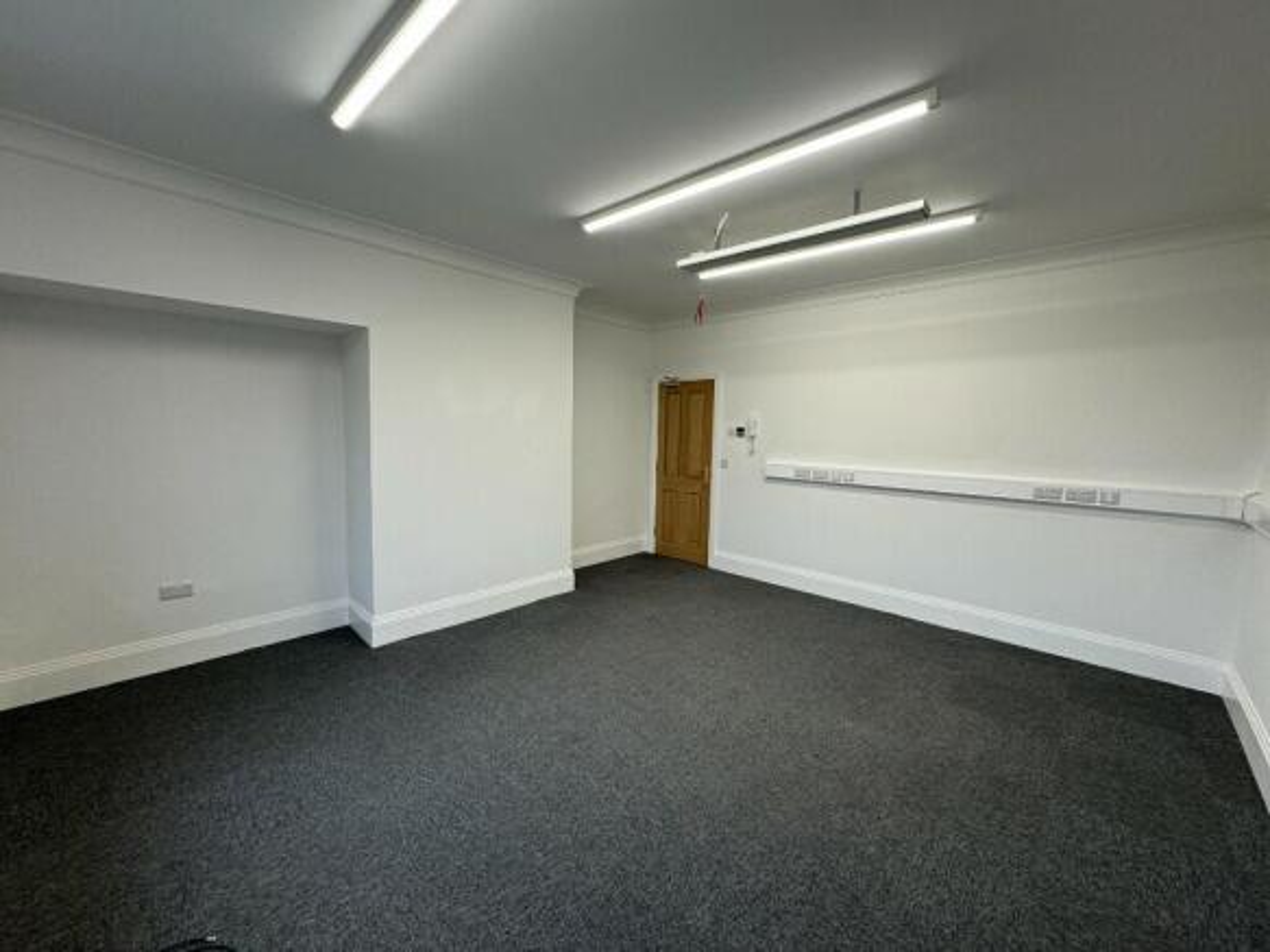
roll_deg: -1.0
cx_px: 635
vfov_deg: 85.7
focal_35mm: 14
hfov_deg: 102.1
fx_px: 514
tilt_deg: -5.2
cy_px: 476
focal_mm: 2.22
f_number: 2.2
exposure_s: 1/100
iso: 64
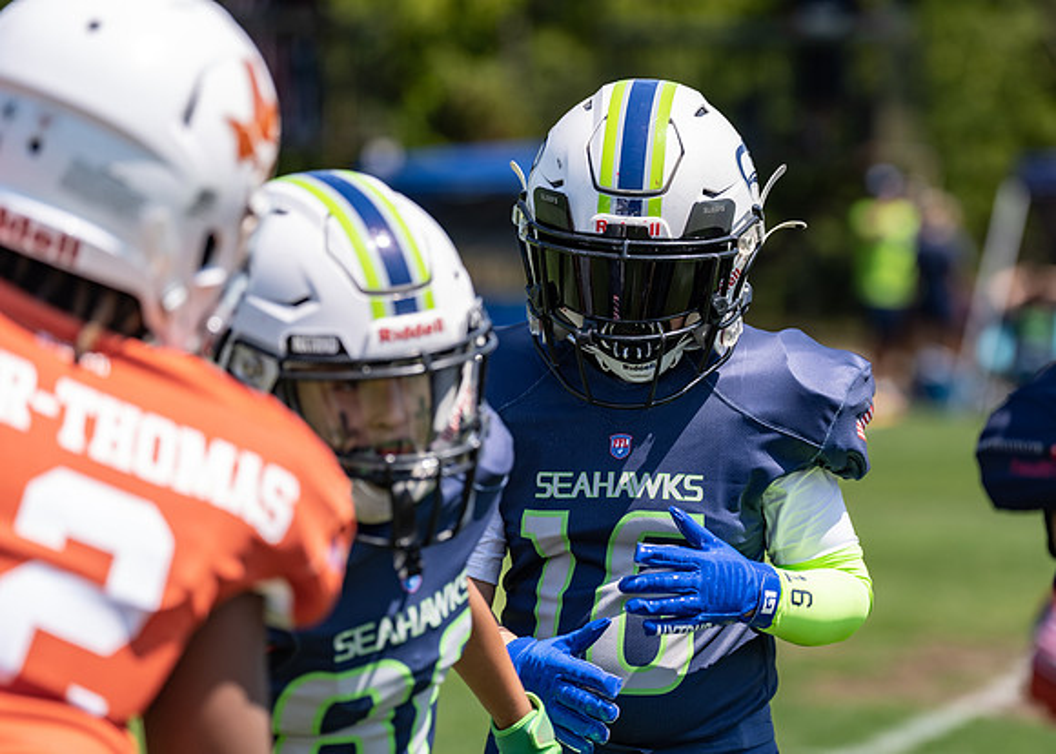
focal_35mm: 158
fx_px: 4733
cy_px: 421
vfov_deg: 9.1
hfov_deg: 12.7
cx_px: 653
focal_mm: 128
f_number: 2.8
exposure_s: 1/1250
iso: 100
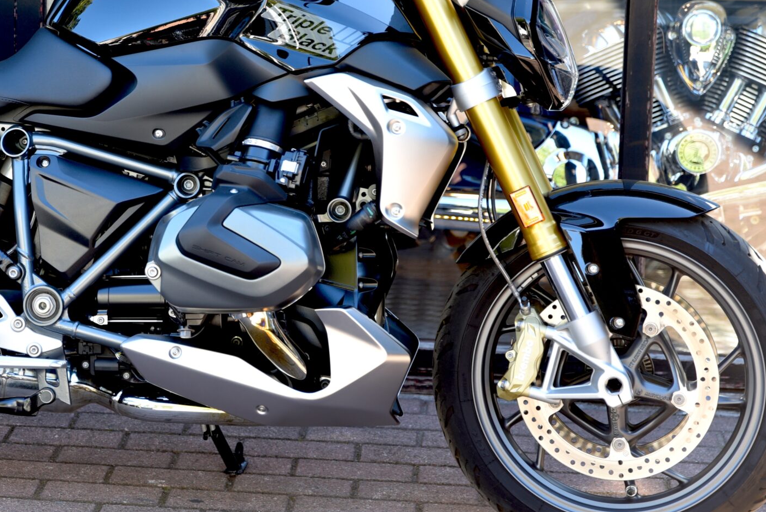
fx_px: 2725
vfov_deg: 10.7
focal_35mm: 128
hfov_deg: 15.9
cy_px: 172
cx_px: 138
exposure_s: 1/60
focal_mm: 70
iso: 100
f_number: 3.2
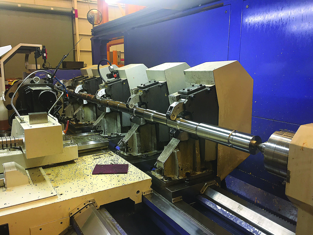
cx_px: 156
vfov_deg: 48.2
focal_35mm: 29
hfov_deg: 61.7
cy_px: 118
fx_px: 262
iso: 64
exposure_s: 1/30
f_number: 2.2
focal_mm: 4.15
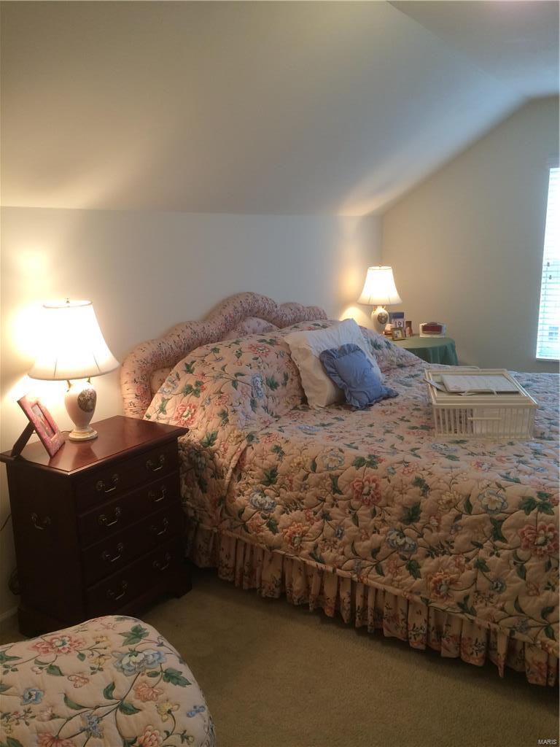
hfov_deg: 48.2
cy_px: 374
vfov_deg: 61.7
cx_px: 280
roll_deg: +2.3
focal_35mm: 29
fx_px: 626
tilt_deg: -13.6
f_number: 2.2
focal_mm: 4.15
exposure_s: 1/30
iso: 100
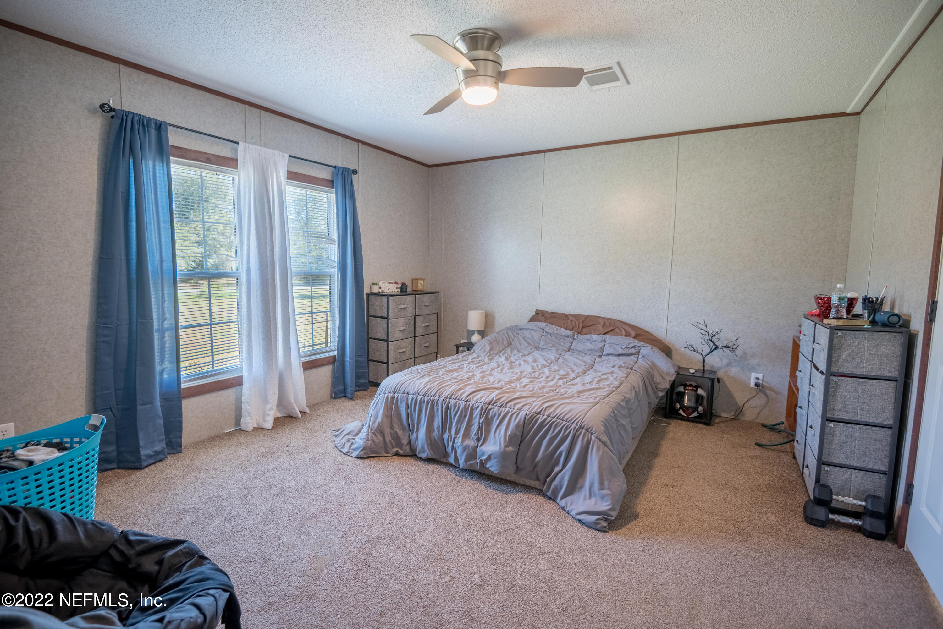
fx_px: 419
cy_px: 314
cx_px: 472
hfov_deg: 96.7
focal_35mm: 16
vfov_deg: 73.8
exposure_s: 1/400
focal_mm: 16
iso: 320
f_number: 4
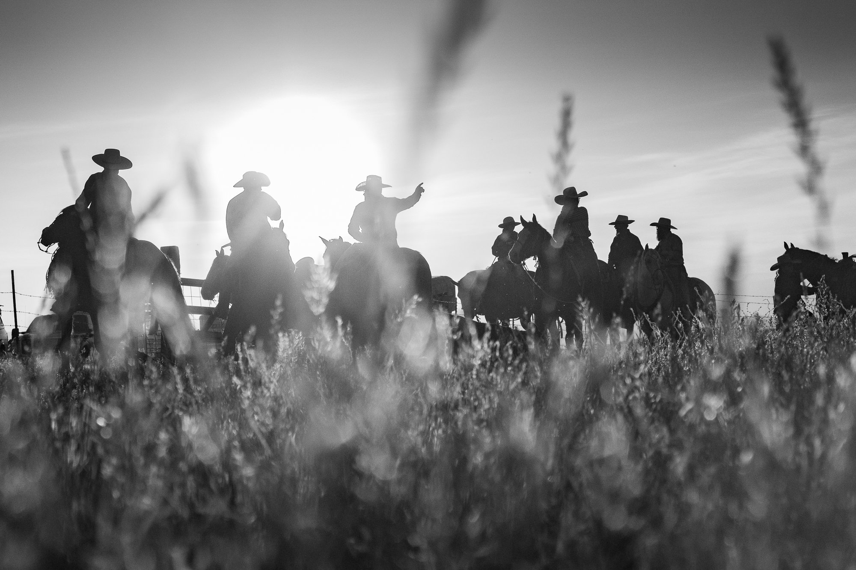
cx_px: 450
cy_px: 222
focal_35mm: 104
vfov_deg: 13.2
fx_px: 2472
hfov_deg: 19.6
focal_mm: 85
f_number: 9
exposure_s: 1/8000
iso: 3200
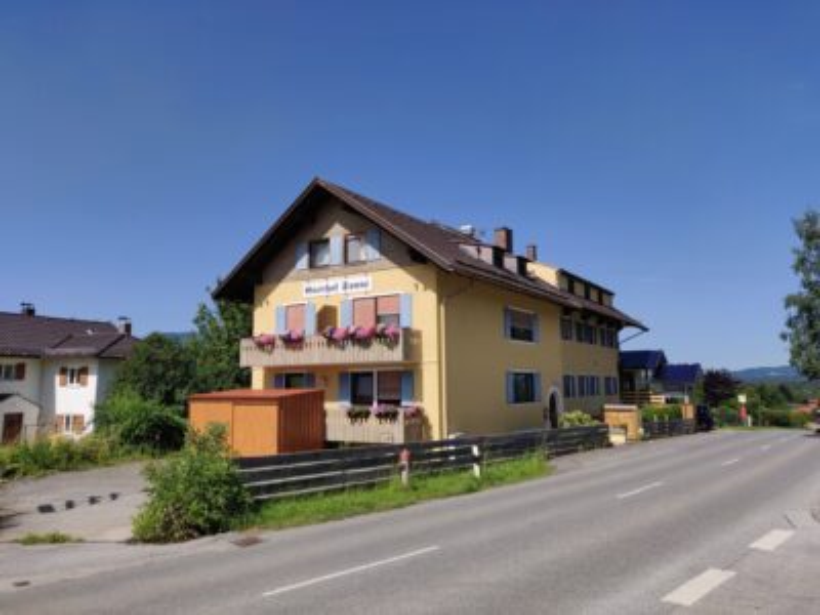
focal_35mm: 25
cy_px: 308
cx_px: 410
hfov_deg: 69.4
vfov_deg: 54.9
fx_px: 592
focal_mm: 4.25
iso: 100
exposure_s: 1/2371
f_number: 1.7
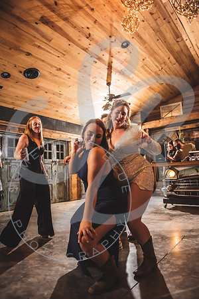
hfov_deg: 53.1
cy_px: 150
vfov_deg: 73.7
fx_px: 199
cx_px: 100
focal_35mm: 24
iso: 800
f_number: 2.8
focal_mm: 24
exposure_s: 1/160
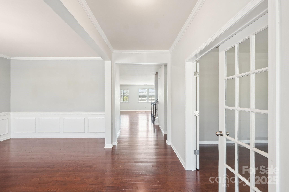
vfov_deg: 77.3
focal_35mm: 15
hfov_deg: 100.4
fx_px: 120
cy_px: 96
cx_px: 144
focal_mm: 10
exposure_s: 1/15
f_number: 8
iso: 400
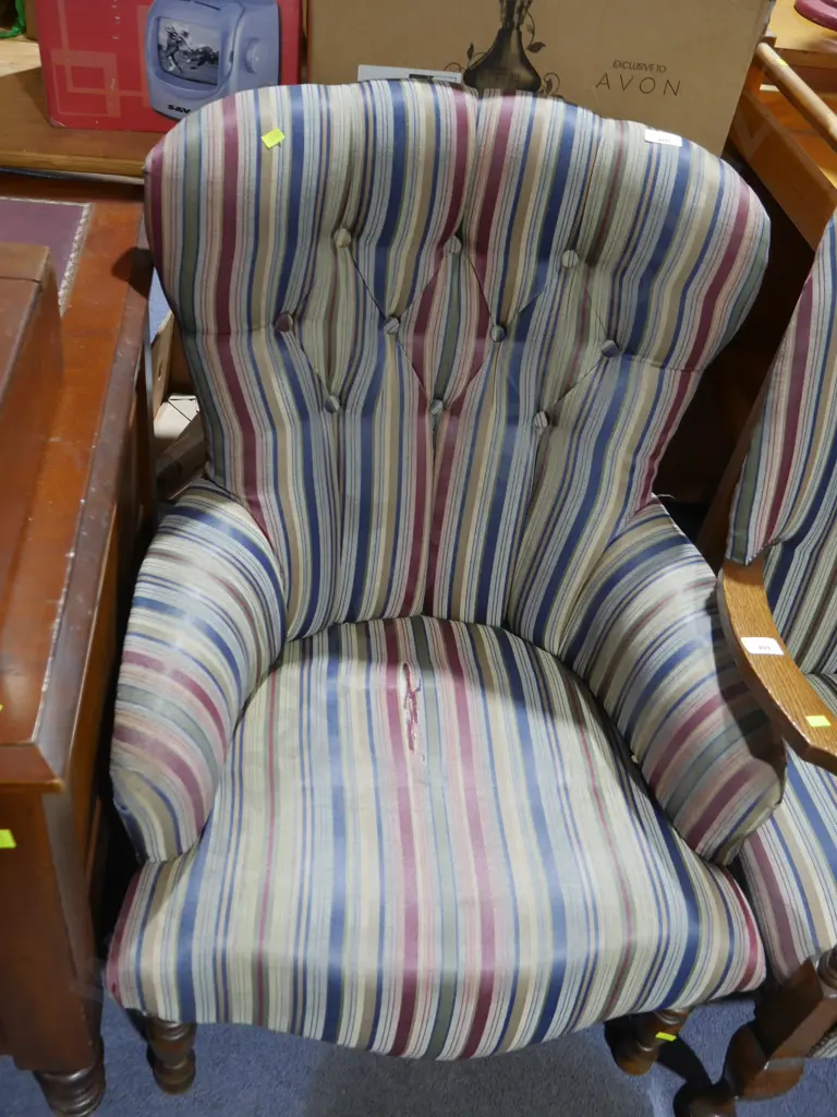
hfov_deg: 44.2
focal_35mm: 32
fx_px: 1032
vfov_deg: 56.8
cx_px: 418
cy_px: 558
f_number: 3.6
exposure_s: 1/60
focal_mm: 16
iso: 640
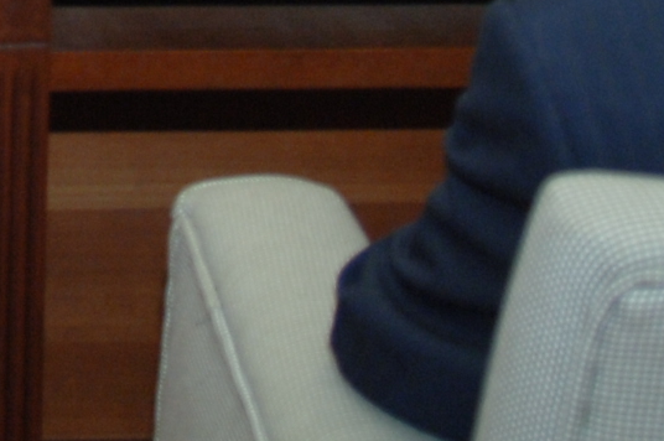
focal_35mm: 180
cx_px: -649
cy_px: -771
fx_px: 3316
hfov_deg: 10.5
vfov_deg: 7.0
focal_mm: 20
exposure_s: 1/80
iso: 320
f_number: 2.8
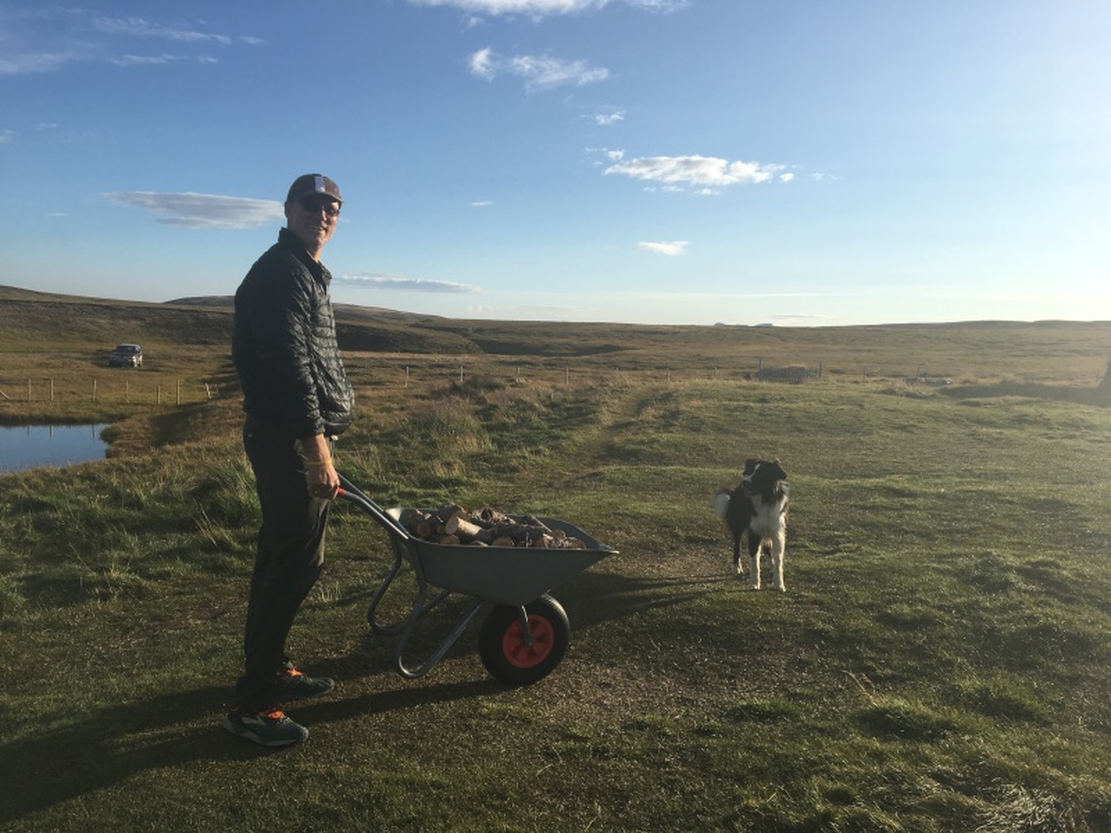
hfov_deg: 61.7
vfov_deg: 48.2
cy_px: 416
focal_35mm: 29
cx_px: 556
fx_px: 931
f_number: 2.2
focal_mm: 4.15
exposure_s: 1/1832
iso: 25
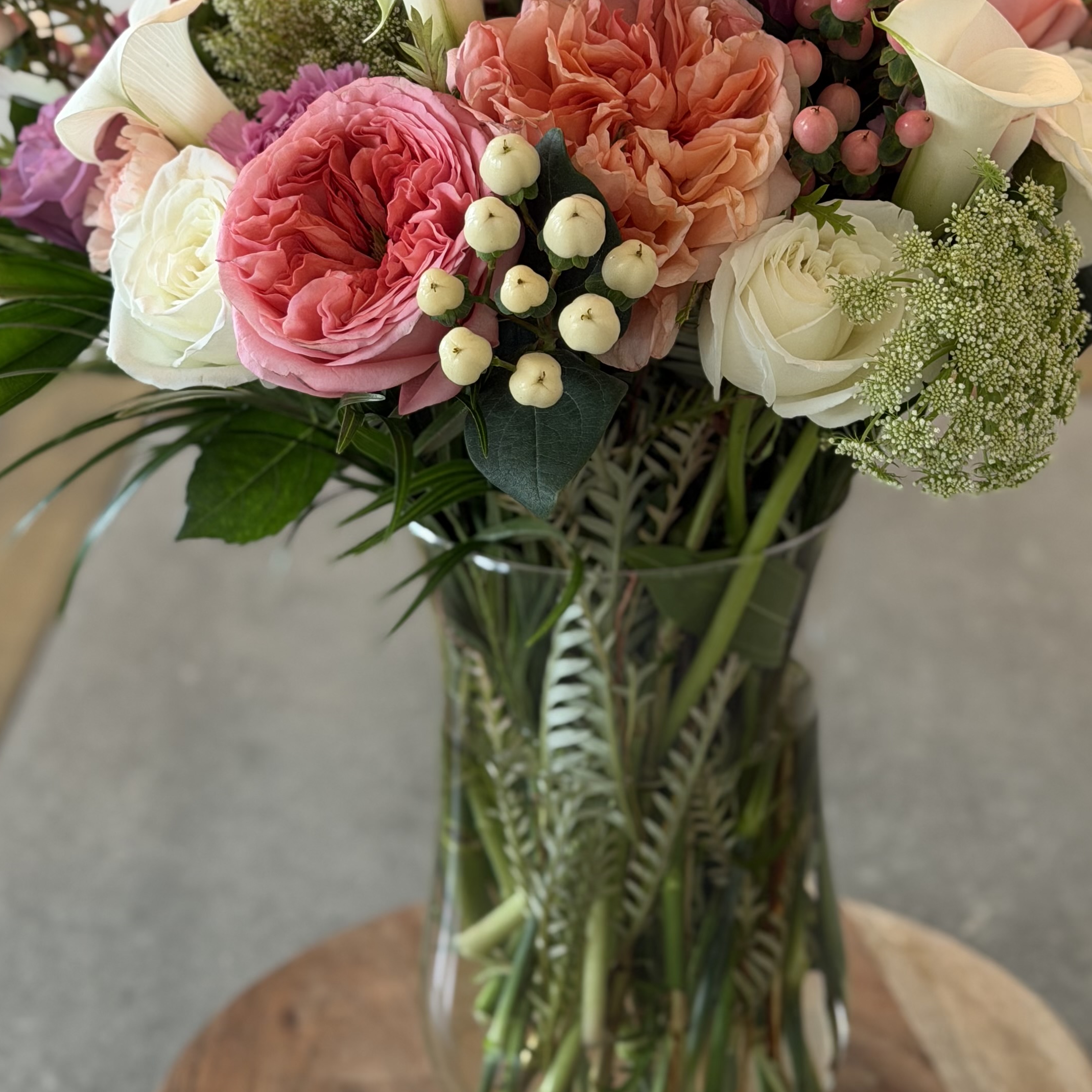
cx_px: 598
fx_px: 2855
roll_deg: +2.4
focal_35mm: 80
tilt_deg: -19.9
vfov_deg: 21.5
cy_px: 338
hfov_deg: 21.6
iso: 125
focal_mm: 6.76
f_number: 1.78
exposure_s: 1/60
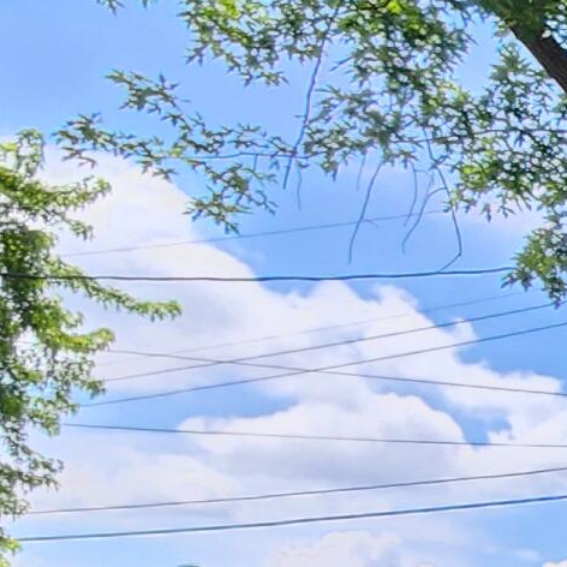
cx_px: 1622
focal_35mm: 73
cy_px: 832
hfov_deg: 12.2
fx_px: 1353
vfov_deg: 20.5
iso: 50
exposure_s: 1/263
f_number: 2.2
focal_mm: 2.2
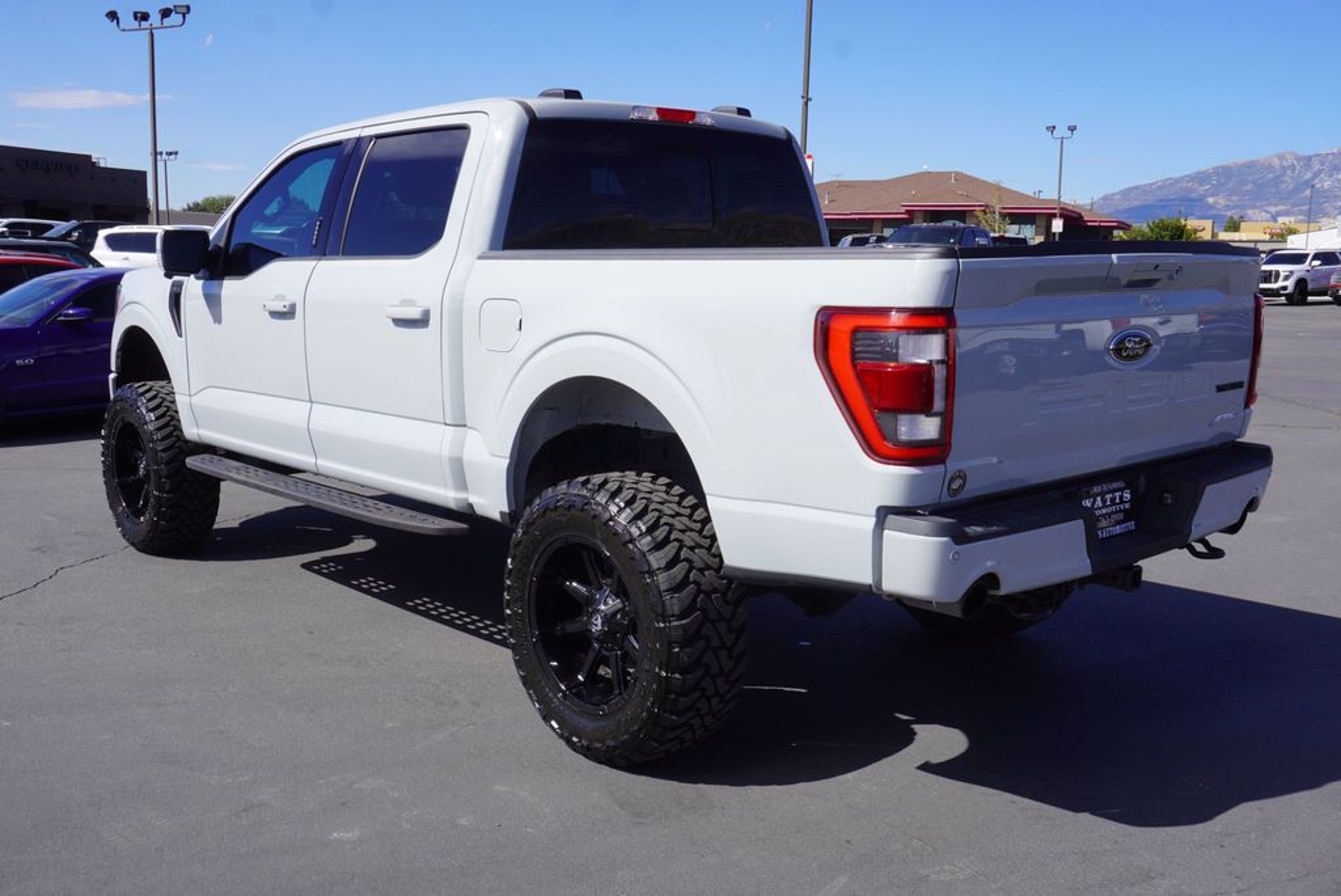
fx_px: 1286
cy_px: 448
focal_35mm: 34
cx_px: 670
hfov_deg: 55.1
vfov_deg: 38.4
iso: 100
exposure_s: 1/160
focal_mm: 23
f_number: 10
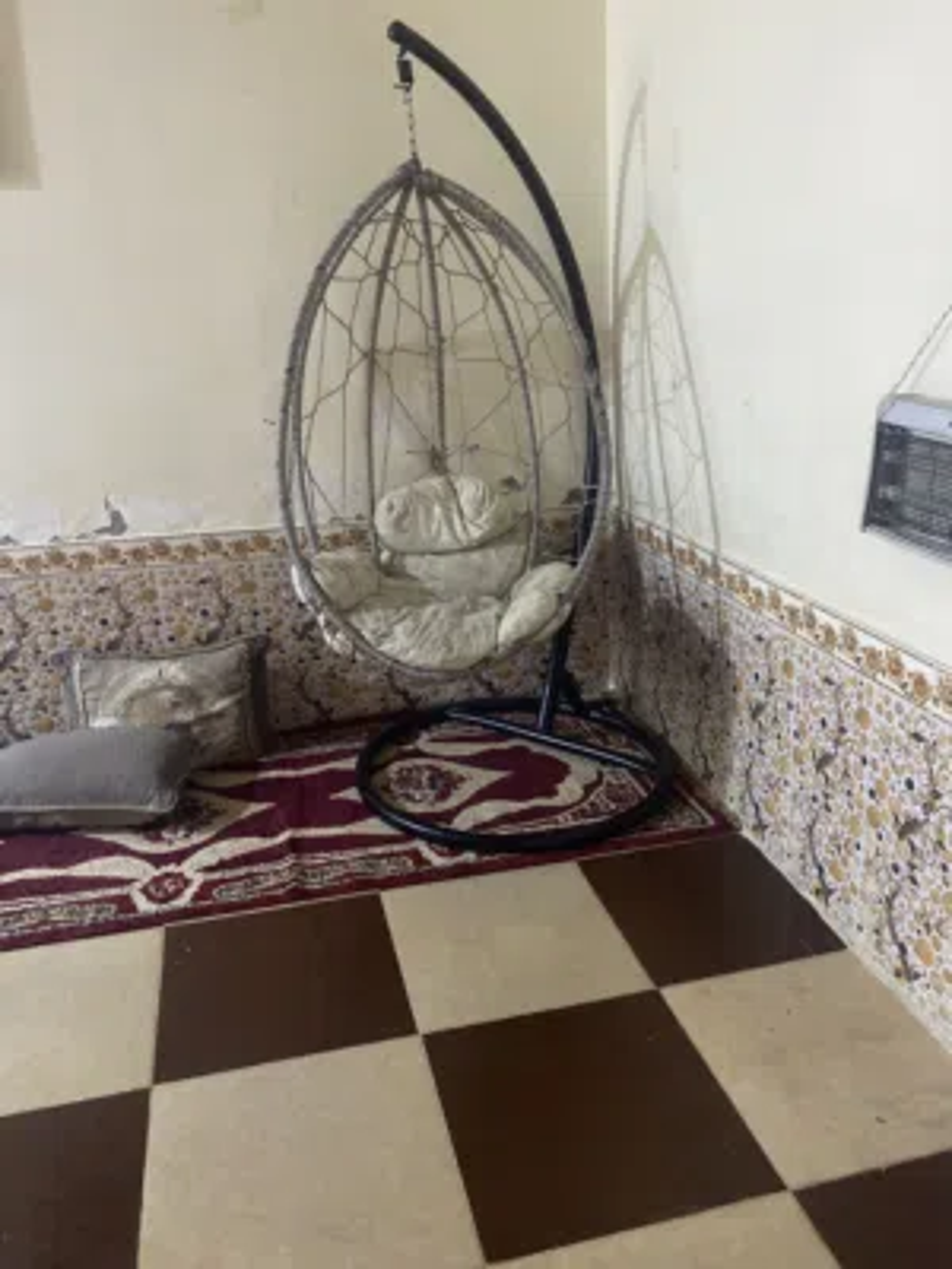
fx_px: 953
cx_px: 476
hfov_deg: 53.1
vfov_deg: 67.3
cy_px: 634
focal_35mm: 26
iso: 640
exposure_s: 1/30
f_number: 1.8
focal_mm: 4.25
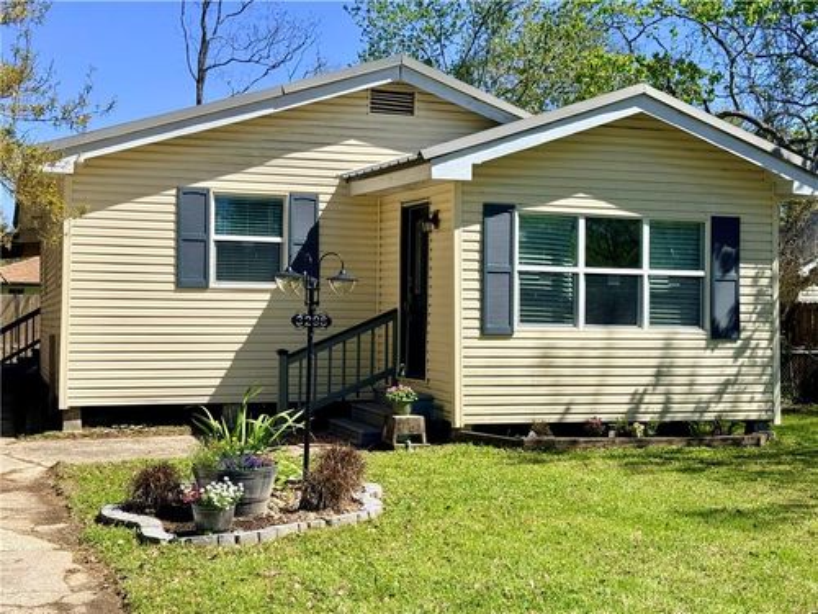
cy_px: 307
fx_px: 1134
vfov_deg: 30.3
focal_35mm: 48
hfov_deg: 39.7
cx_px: 409
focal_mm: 6.76
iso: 64
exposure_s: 1/5587
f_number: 1.78
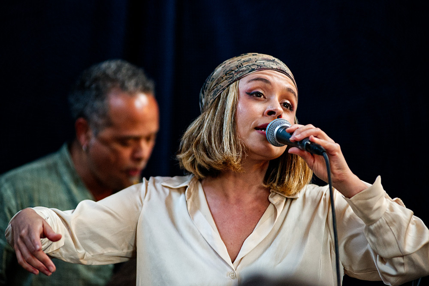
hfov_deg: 12.1
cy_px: 143
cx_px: 214
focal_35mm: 170
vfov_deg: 8.1
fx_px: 2026
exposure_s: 1/160
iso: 2500
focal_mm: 170
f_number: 2.8
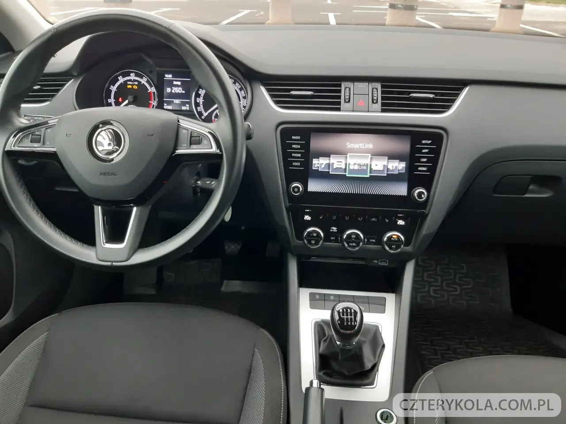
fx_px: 425
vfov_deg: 53.1
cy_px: 212
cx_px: 283
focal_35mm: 26
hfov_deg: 67.3
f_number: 1.7
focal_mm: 3.92
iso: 250
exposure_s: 1/33
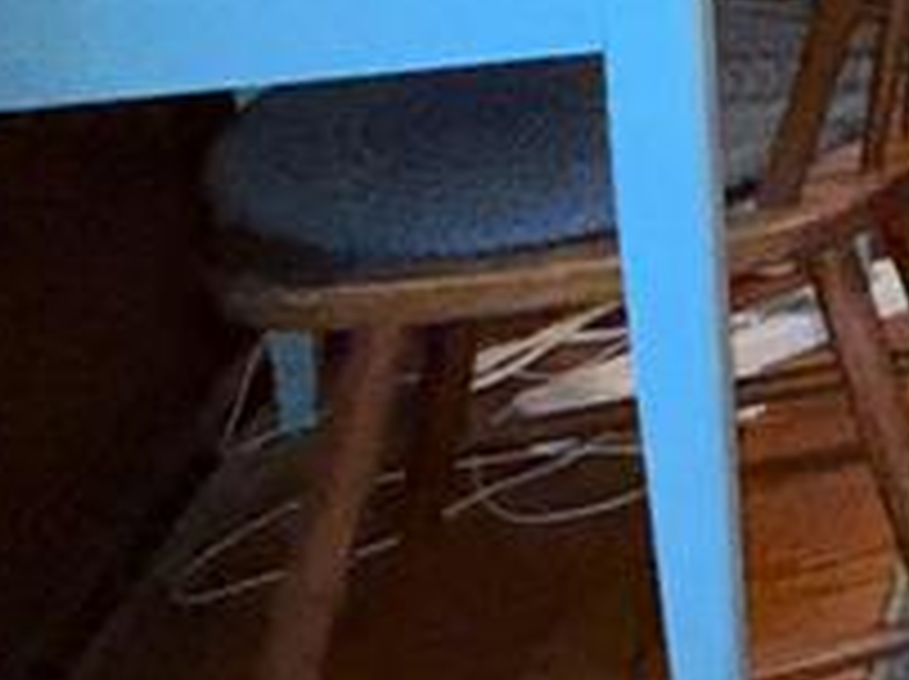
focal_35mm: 71
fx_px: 1862
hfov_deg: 17.4
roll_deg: -2.7
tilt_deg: -10.1
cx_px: 1917
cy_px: -392
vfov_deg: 18.0
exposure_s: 1/60
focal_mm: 2.22
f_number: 2.2
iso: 250
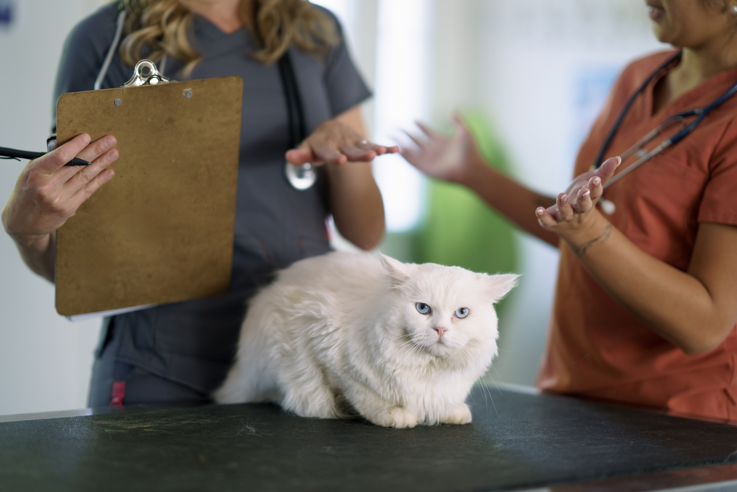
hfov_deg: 23.9
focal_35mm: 85
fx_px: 1740
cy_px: 246
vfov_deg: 16.1
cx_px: 368
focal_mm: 85
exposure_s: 1/500
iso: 400
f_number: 1.4
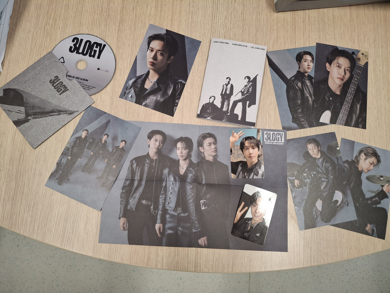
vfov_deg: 54.9
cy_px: 146
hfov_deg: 69.4
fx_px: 282
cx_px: 195
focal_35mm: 25
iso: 200
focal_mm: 4.69
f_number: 1.8
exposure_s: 1/50
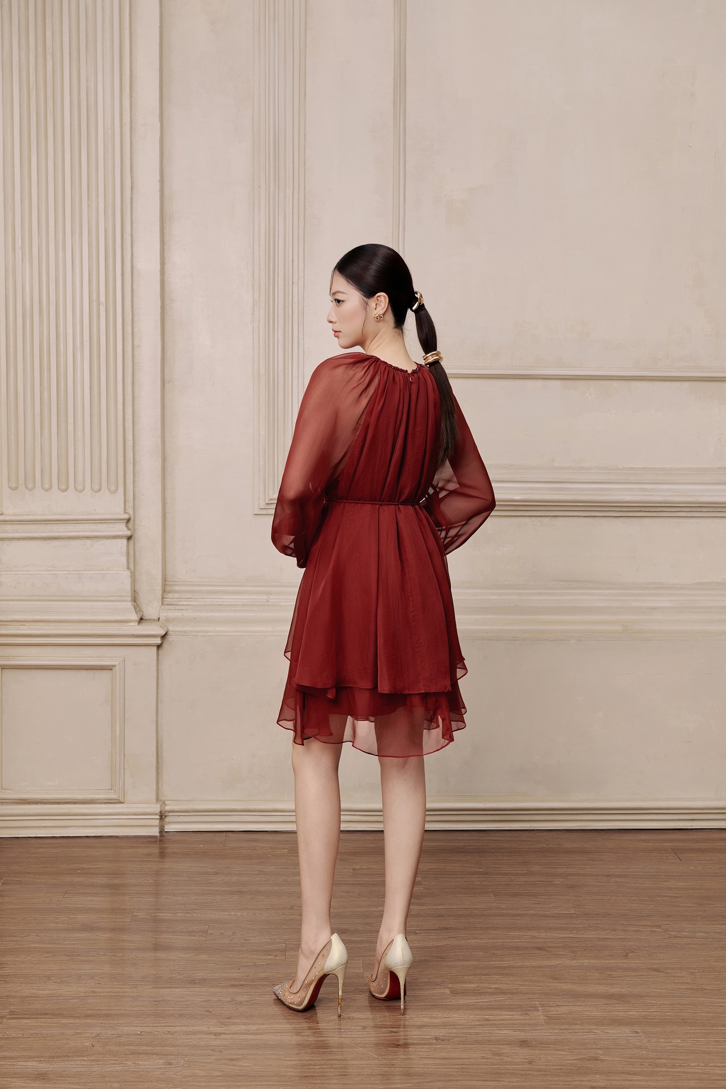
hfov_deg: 29.9
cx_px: 363
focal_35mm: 45
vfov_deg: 43.6
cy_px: 544
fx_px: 1361
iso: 200
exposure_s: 1/160
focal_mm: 45
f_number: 7.1
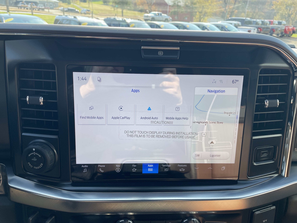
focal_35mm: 26
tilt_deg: -20.0
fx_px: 223
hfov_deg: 67.3
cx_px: 148
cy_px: 112
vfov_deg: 53.1
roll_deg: -0.9
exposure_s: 1/452
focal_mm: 4.2
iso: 32
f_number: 1.6
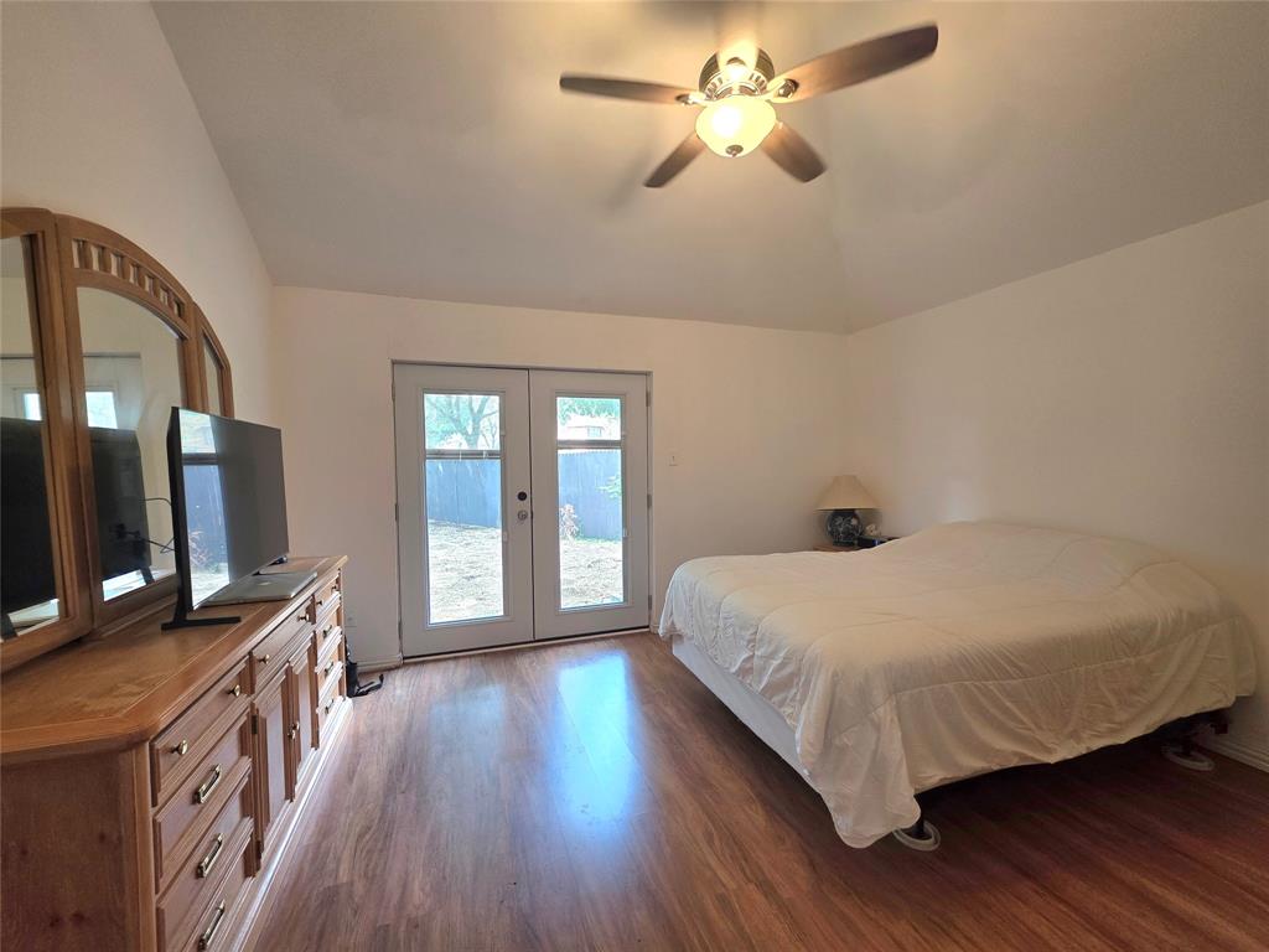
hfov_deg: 106.2
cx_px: 634
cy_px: 476
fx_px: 477
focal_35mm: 13
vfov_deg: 89.9
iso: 80
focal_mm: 2.2
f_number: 1.9
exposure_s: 1/35.3
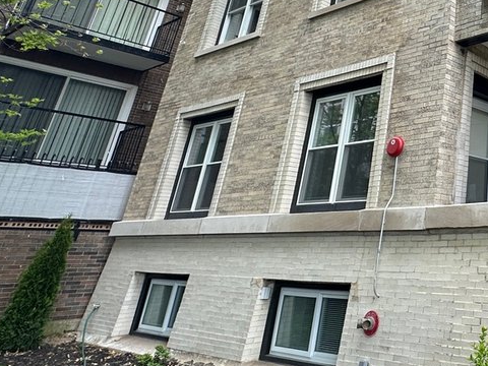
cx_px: 551
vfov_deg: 38.1
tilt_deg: +25.6
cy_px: 40
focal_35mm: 35
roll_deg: -0.4
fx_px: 493
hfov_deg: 40.9
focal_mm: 2.22
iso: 50
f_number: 2.2
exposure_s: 1/99
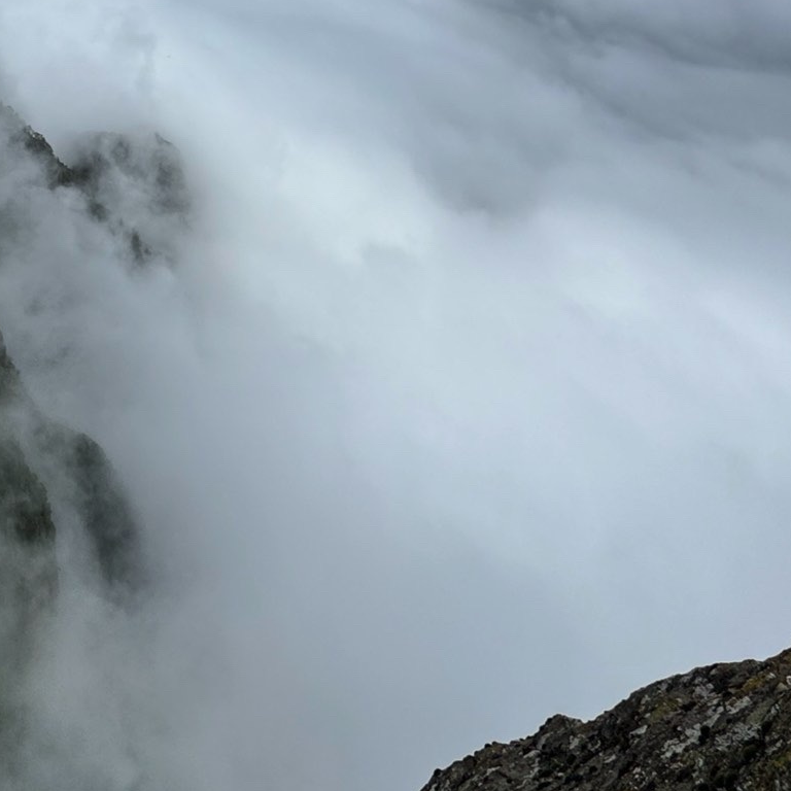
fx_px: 853
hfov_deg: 45.8
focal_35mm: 33
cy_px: 118
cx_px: 106
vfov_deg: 46.2
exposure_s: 1/7299
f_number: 2.2
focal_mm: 2.22
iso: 32
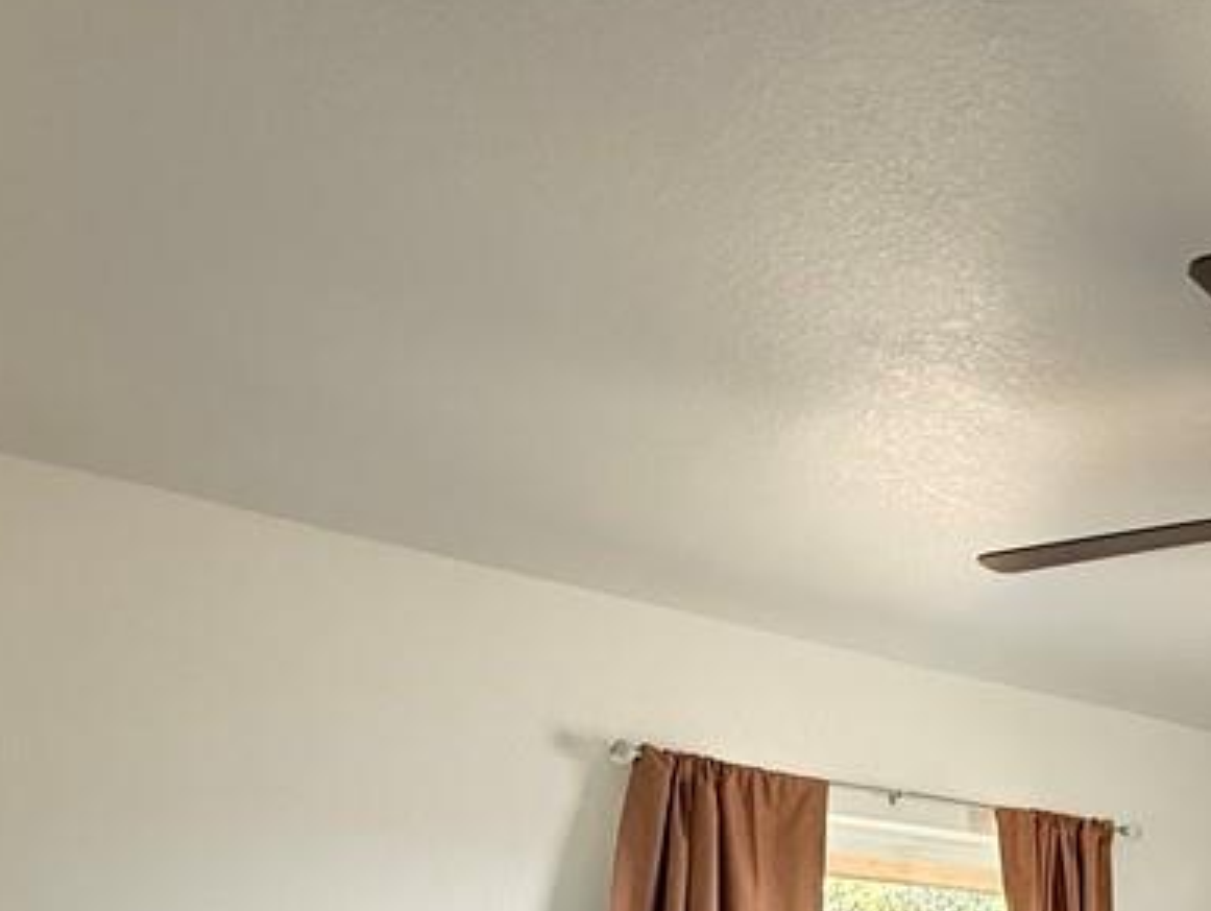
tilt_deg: +0.5
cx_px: 1080
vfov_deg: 32.7
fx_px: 1296
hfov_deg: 45.6
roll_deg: +0.2
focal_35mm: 37
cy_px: 1061
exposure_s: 1/60
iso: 400
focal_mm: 2.22
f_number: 2.2
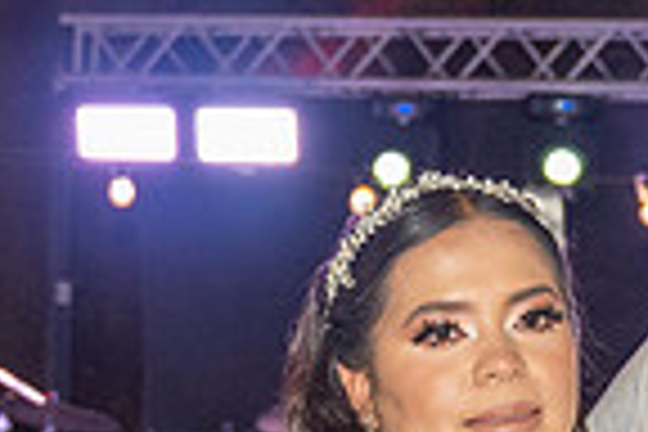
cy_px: 778
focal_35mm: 202
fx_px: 3636
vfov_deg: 6.6
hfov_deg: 10.2
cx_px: 383
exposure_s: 1/200
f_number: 5
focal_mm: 39
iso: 2000
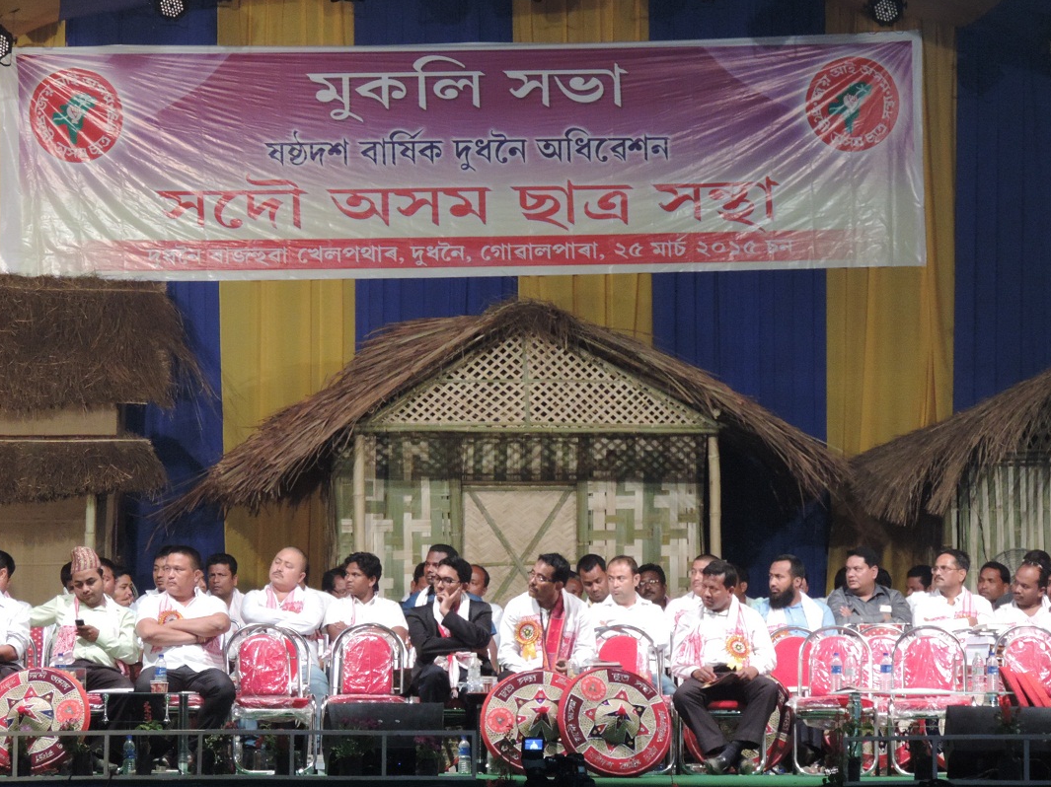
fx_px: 8711
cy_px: 401
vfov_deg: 5.2
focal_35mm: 287
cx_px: 525
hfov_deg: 6.9
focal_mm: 49
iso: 800
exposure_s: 1/20
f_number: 4.7
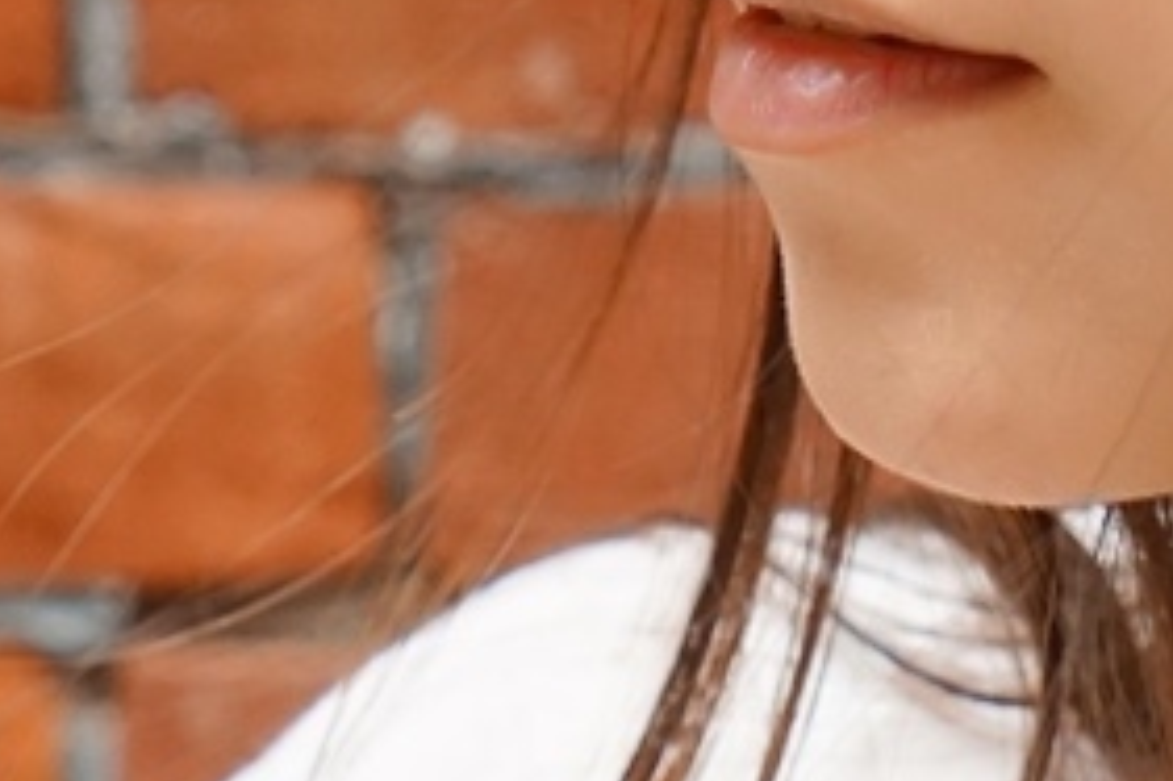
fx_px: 5471
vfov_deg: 8.1
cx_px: 685
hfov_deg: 12.2
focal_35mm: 168
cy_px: -144
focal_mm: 59
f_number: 5
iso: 1250
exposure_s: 1/500
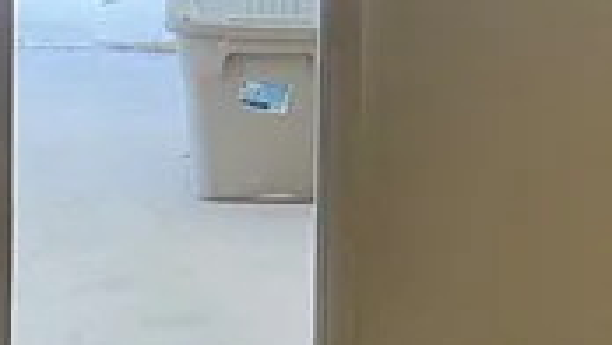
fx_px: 3019
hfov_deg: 11.6
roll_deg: -1.4
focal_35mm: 186
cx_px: 415
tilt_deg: -8.2
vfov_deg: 6.5
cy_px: -169
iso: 64
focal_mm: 3
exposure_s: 1/120
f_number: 1.8
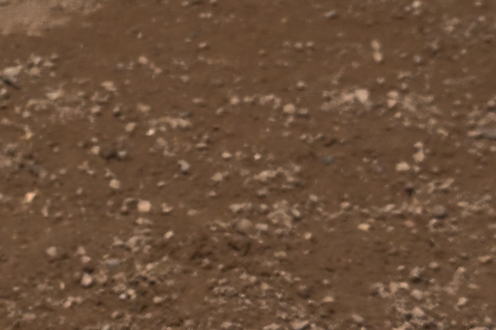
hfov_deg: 3.5
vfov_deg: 2.4
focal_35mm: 572
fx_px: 7878
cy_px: 763
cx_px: -766
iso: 400
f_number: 6.3
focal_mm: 66
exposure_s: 1/640
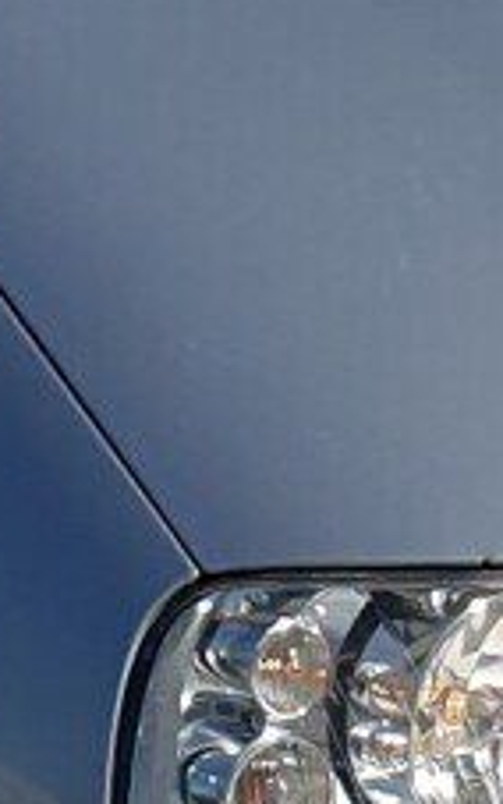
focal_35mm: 237
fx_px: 5195
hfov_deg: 5.5
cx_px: 340
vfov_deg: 8.8
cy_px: 129
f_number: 2.4
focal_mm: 4.3
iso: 50
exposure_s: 1/4329
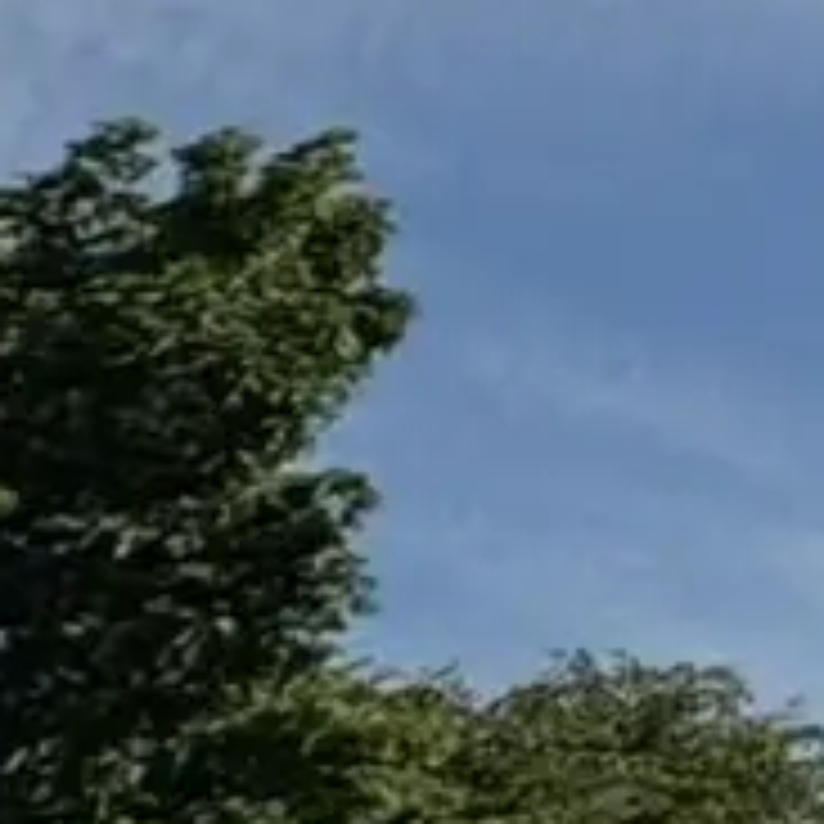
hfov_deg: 6.7
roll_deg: +3.5
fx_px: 3501
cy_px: -792
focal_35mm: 130
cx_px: 3935
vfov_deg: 12.0
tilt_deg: +41.5
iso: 50
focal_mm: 2.22
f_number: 2.2
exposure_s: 1/4630
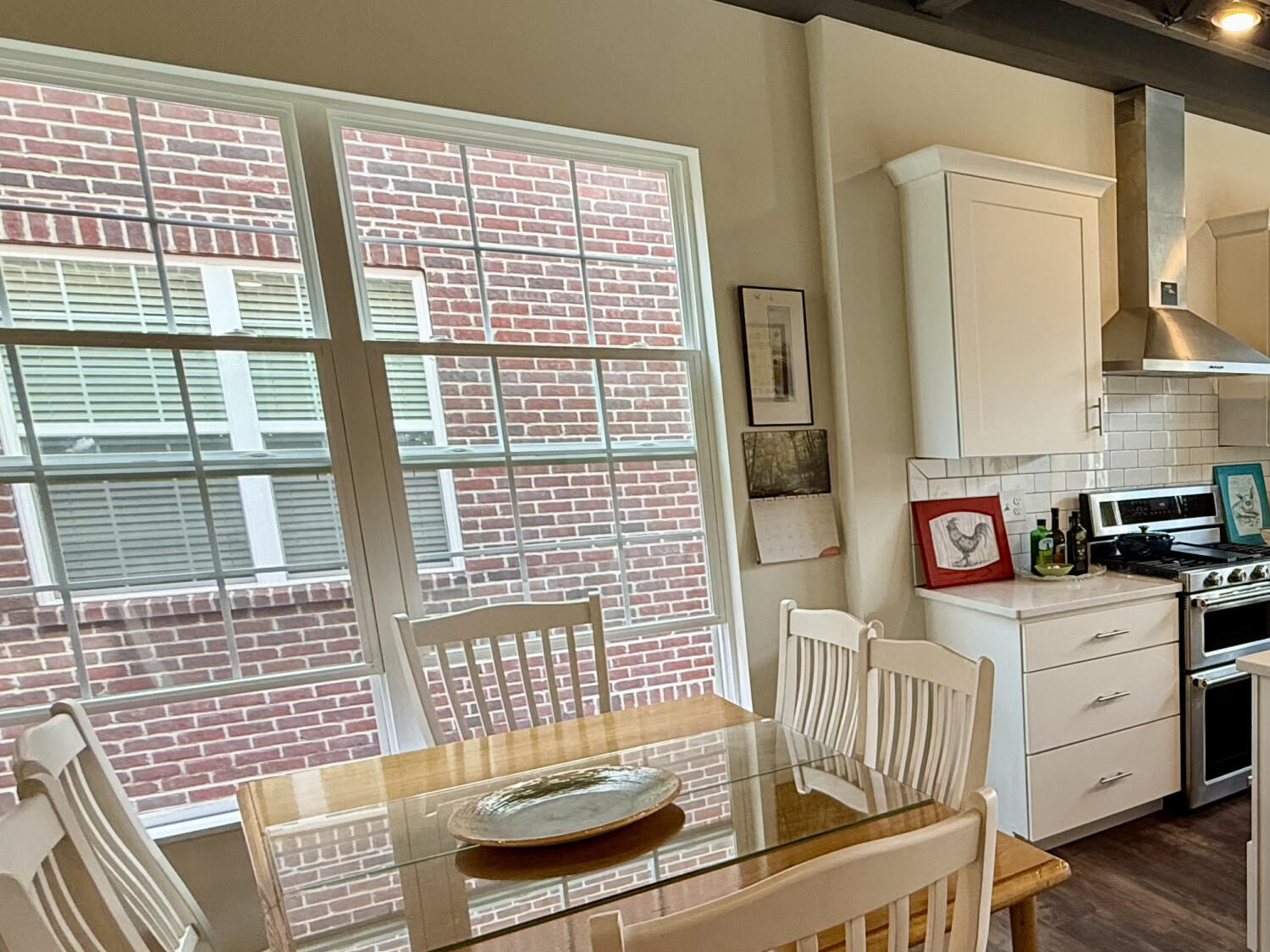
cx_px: 1195
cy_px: 607
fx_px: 1027
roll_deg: +0.8
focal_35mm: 28
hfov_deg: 53.5
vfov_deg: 49.2
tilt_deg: -10.5
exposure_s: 1/120
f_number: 2.2
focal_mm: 2.22
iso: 160
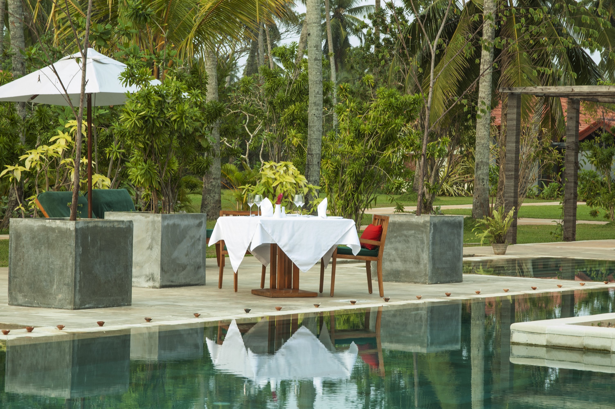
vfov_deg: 13.0
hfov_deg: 19.5
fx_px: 1792
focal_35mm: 105
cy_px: 204
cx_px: 308
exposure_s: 1/20
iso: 200
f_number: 11
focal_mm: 70
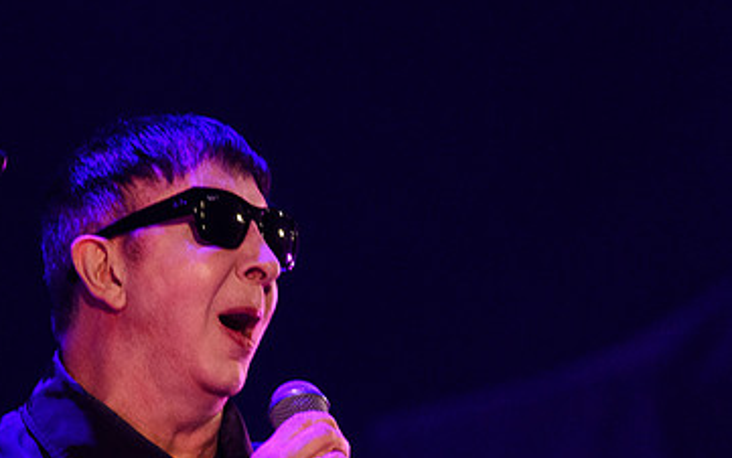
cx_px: 344
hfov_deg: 1.8
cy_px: 366
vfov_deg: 1.2
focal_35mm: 1143
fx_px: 22813
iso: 4000
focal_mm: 600
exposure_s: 1/200
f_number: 6.3
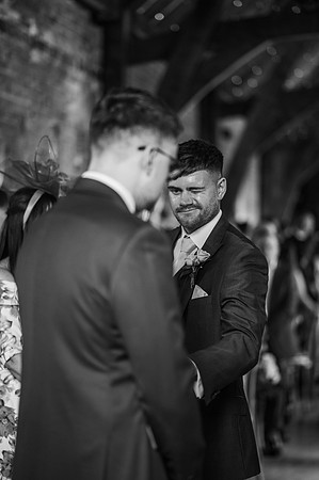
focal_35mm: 85
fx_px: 1132
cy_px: 240
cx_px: 160
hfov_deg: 16.0
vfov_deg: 23.9
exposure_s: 1/200
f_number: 1.8
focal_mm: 85
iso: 560
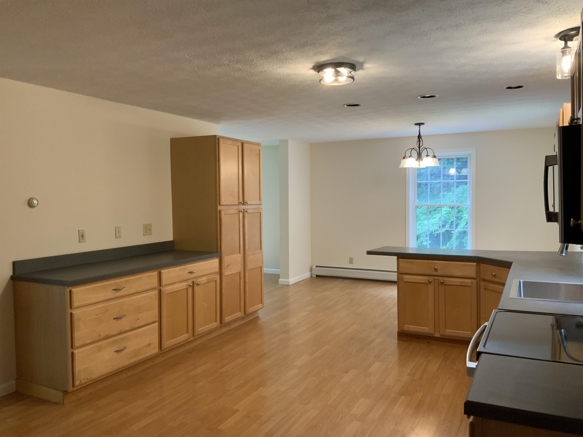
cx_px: 292
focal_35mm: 29
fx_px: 488
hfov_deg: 61.7
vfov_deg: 48.2
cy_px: 218
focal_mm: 3
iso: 125
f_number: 1.8
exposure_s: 1/60
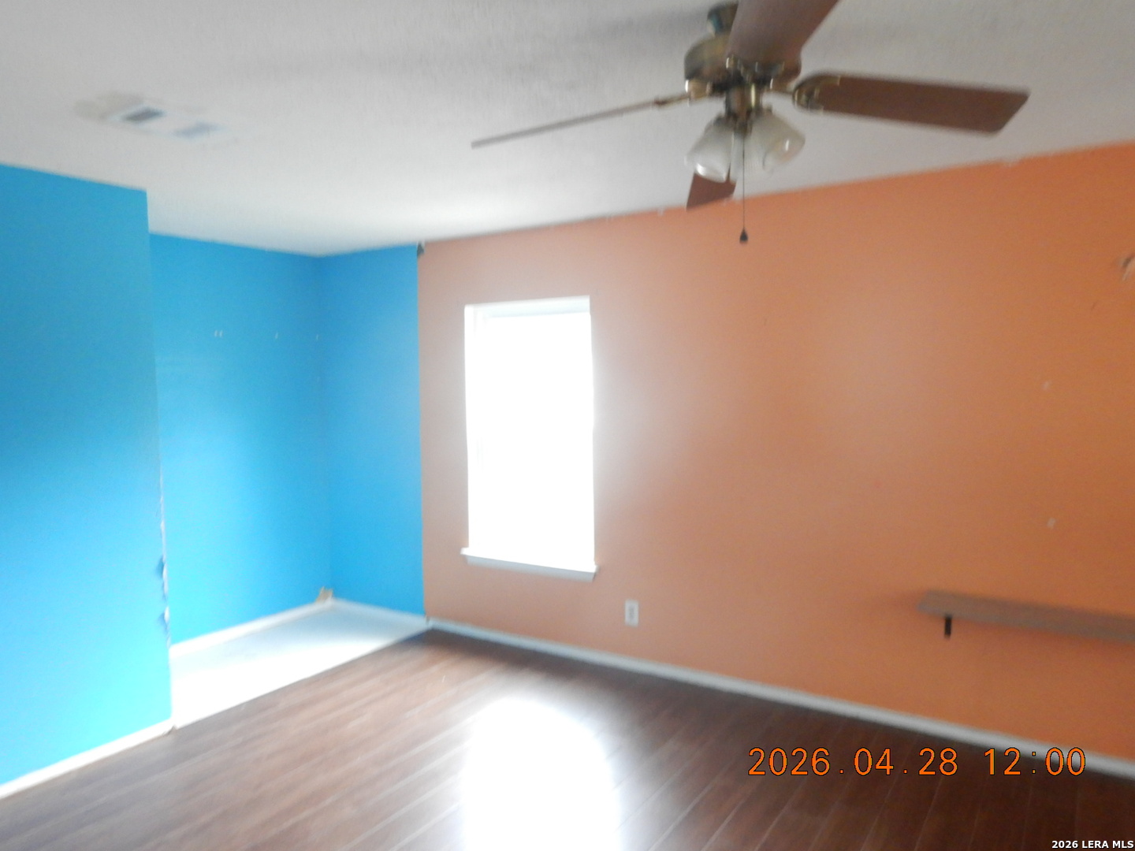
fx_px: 787
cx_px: 568
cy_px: 426
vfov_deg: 56.8
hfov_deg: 71.6
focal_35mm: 24
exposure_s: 1/15
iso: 560
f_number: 2.8
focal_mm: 4.3
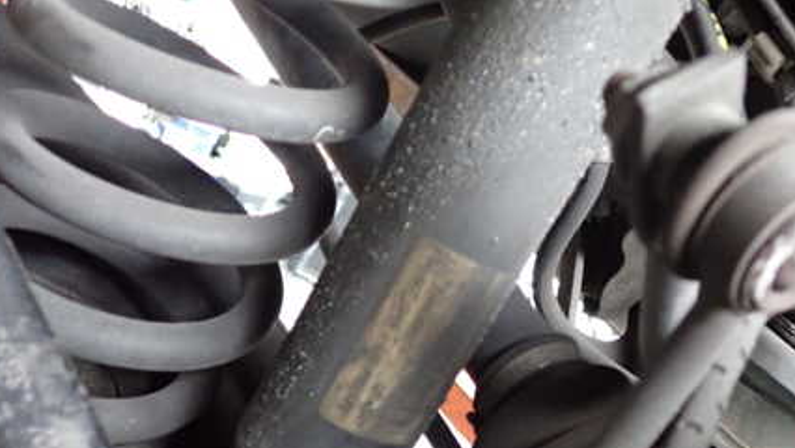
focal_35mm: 46
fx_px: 970
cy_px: 373
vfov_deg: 25.4
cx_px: 536
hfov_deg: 43.9
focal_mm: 5.4
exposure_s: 1/30
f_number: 2.3
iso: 800
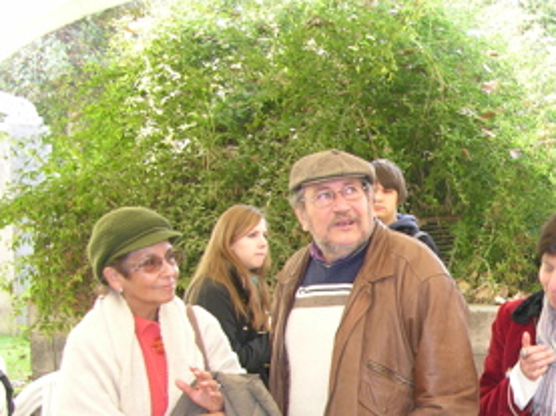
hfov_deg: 22.5
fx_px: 1299
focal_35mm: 81
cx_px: 638
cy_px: 430
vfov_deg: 17.7
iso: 100
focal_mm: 8.9
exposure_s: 1/30
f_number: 2.8
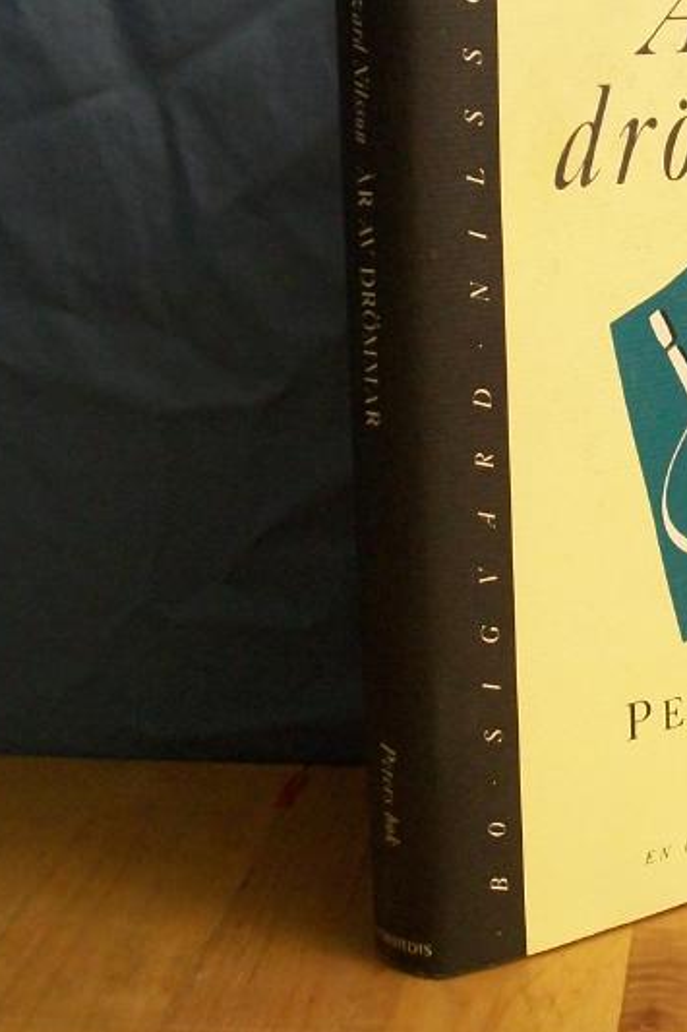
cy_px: 337
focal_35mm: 72
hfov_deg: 18.3
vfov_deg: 27.9
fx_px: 2062
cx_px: 718
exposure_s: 1/10
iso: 160
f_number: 2.7
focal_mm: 6
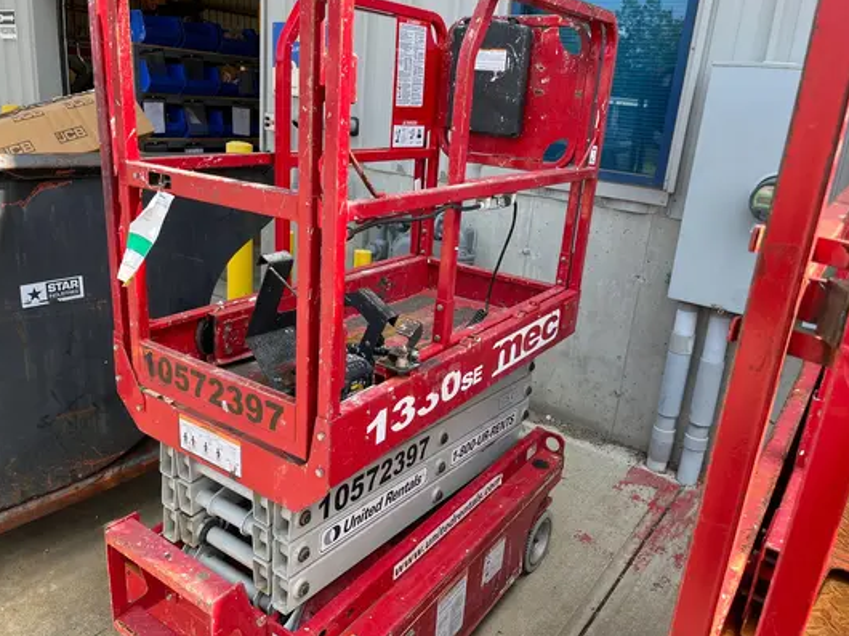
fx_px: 662
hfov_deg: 65.3
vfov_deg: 51.3
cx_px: 420
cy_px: 308
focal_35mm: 27
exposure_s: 1/497
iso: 50
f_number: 1.6
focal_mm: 5.1
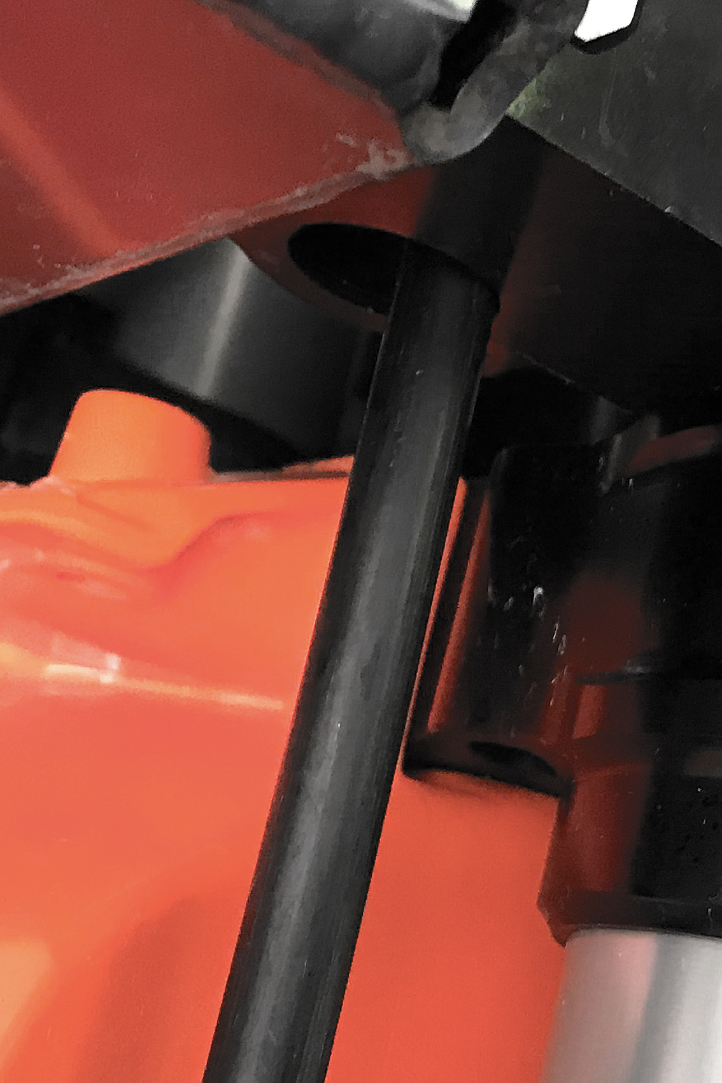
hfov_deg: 19.7
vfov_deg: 29.1
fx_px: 2076
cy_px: 379
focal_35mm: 69
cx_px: 395
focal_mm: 3.99
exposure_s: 1/15
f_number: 1.8
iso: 80
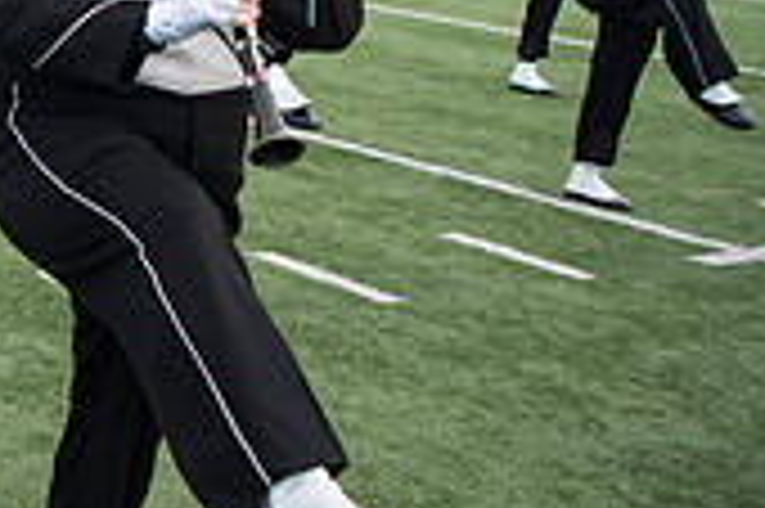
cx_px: -441
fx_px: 1741
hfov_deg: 20.5
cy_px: 70
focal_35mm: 82
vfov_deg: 16.4
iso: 180
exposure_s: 1/500
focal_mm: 24
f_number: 3.5
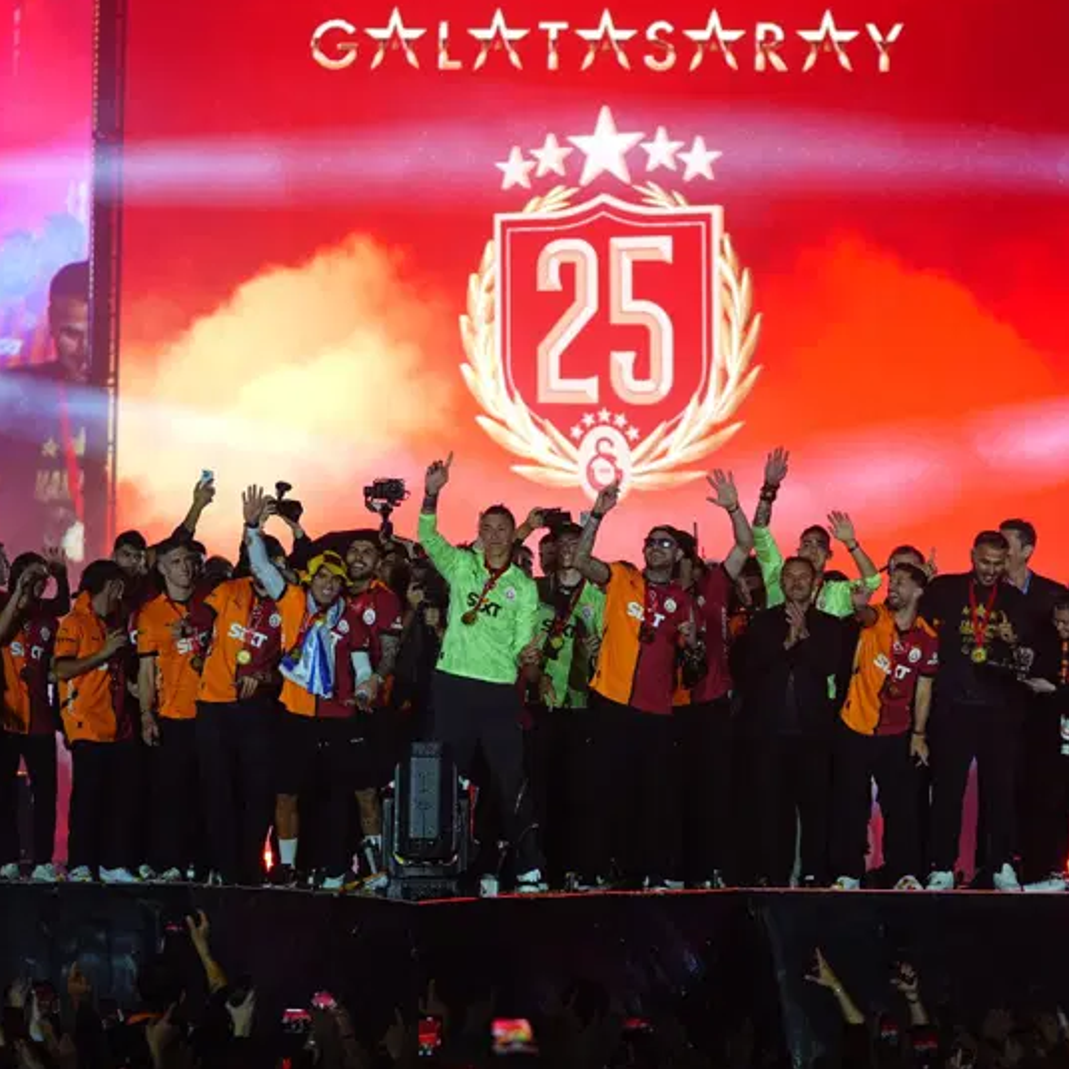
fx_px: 4822
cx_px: 546
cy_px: 572
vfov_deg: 12.7
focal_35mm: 138
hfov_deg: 12.7
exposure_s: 1/250
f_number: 2.8
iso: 200
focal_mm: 99
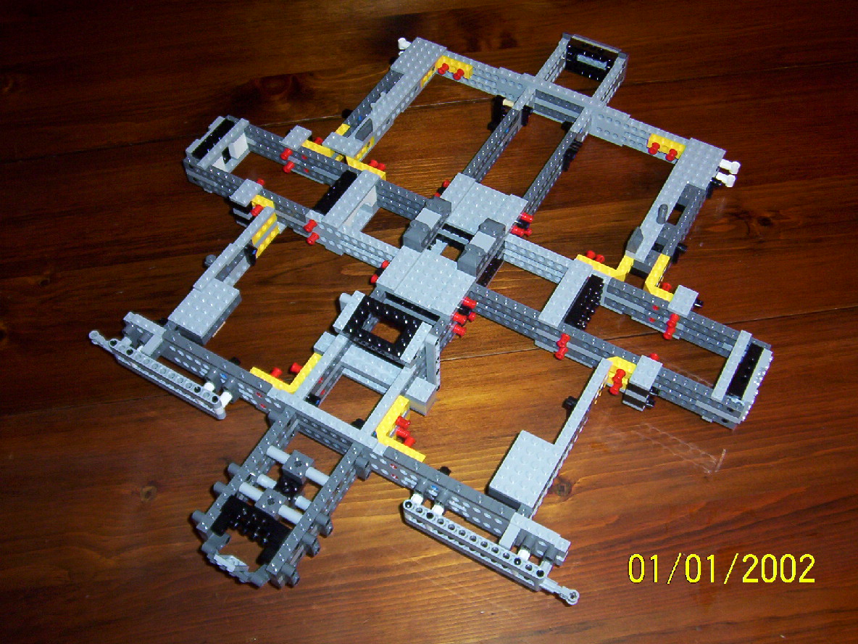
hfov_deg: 51.4
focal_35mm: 36
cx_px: 429
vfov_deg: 39.7
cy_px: 322
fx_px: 892
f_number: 2.76
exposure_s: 1/30
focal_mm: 5.54
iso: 140
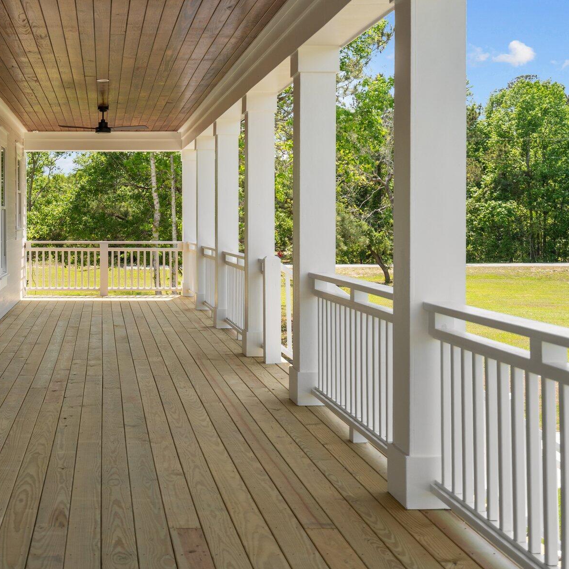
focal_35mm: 50
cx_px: 110
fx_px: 930
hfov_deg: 33.0
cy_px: 243
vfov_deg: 34.0
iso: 200
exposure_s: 1/800
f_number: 4
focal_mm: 34
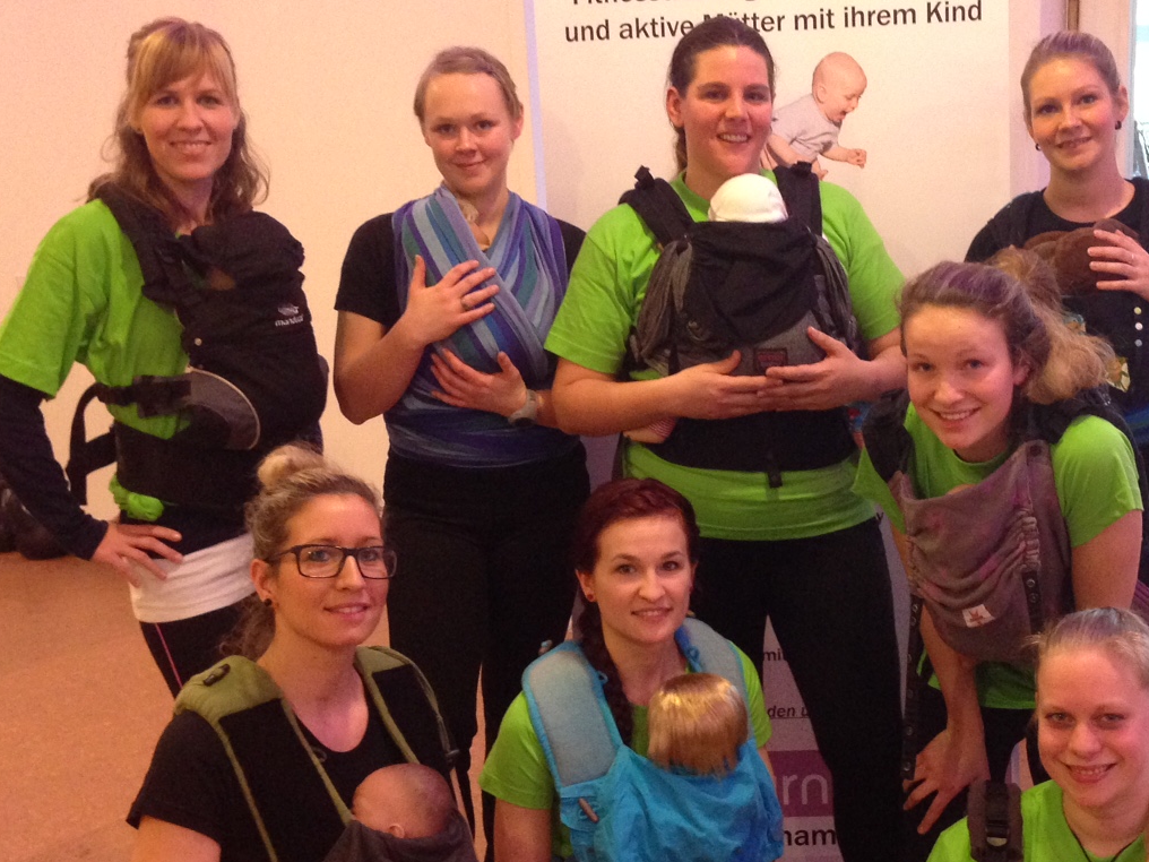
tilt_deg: -13.4
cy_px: 502
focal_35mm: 53
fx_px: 1759
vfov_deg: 27.5
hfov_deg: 35.9
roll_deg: +2.1
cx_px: 736
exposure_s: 1/20
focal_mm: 4.12
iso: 320
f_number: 2.4
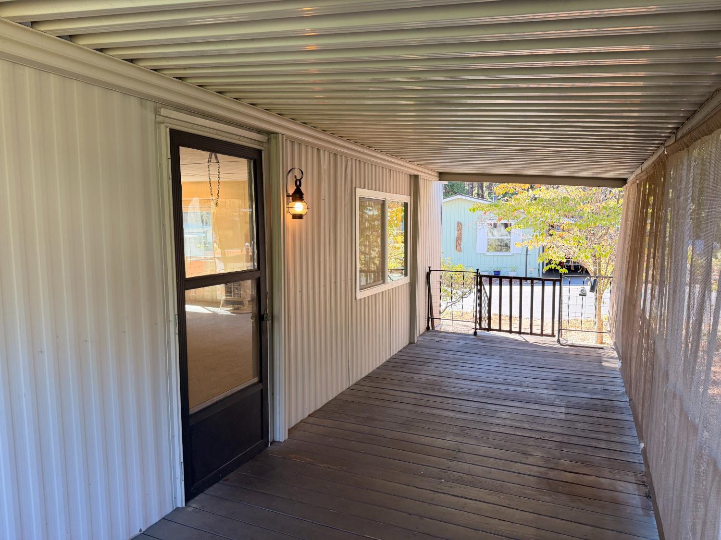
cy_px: 270
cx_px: 360
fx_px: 500
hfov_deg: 71.6
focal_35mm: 24
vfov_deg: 56.8
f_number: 1.78
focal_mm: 6.76
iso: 200
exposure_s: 1/197
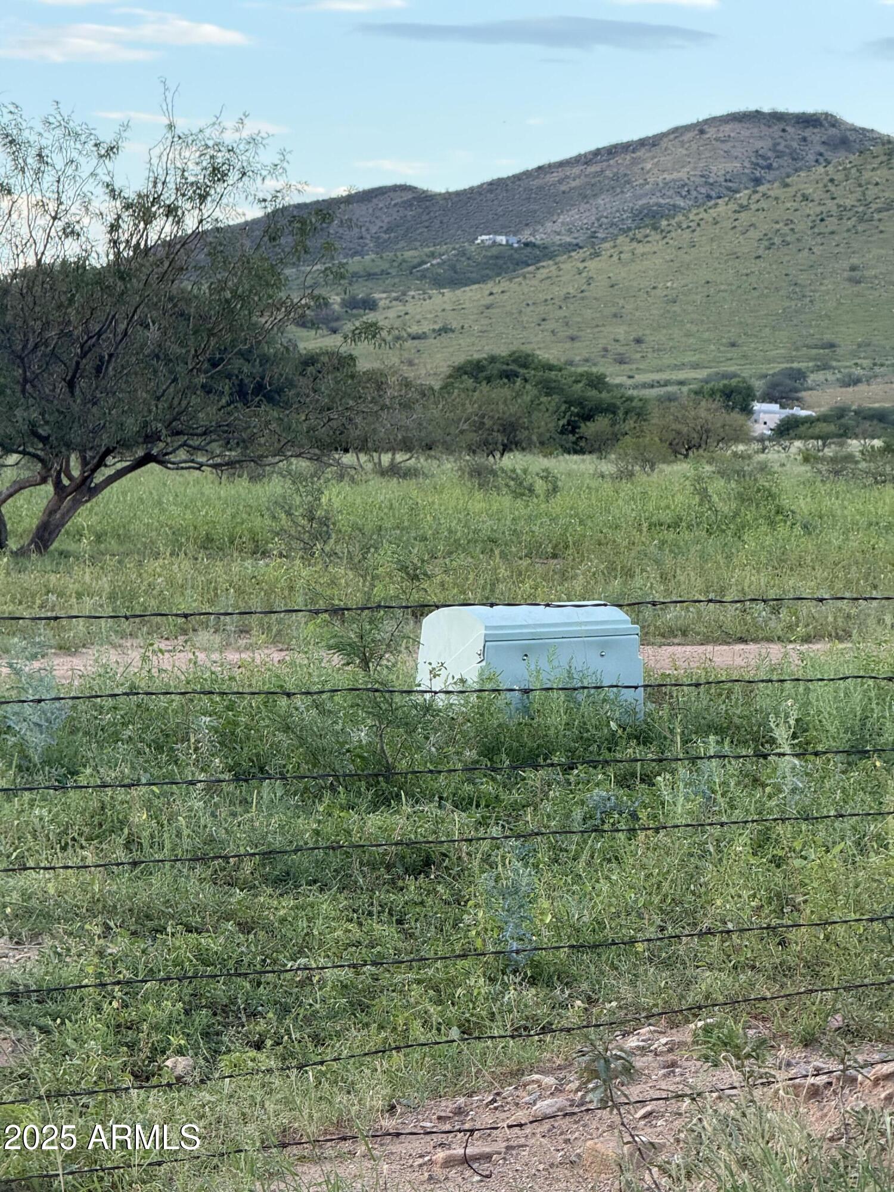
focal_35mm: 120
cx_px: 447
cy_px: 596
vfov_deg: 16.4
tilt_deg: -1.1
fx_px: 4132
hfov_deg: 12.3
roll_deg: -2.8
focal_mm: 15.66
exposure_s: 1/279
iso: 64
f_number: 2.8
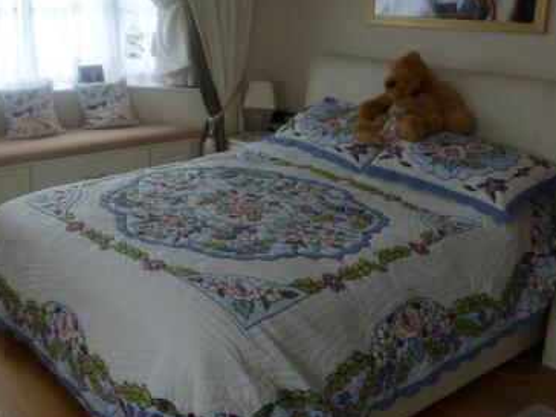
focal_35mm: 40
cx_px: 144
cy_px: 134
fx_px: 642
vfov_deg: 35.6
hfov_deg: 45.3
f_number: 3.3
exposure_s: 1/60
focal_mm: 4.3
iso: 100
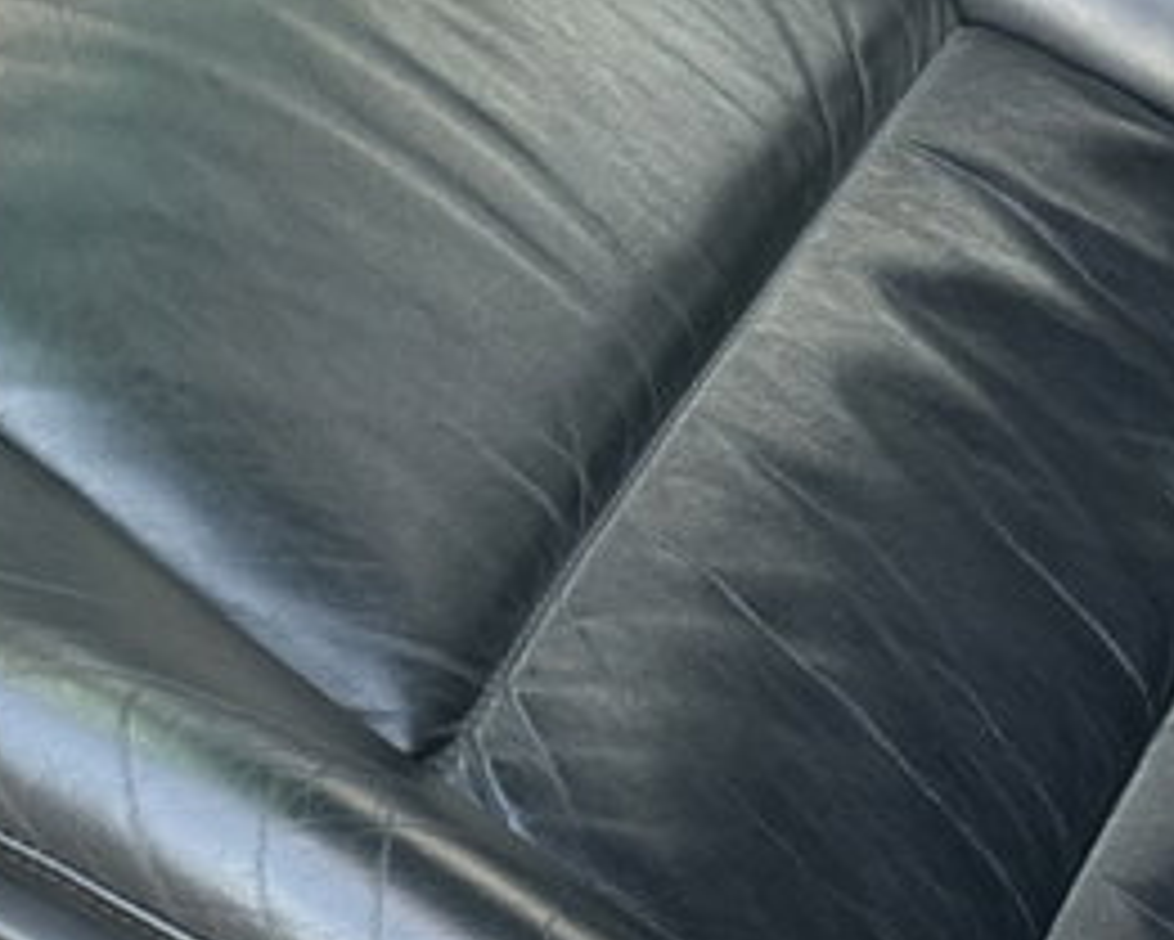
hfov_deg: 23.6
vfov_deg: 20.7
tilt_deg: -59.3
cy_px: 1138
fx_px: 2398
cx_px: -427
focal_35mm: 69
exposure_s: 1/60
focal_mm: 6.76
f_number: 1.78
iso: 200
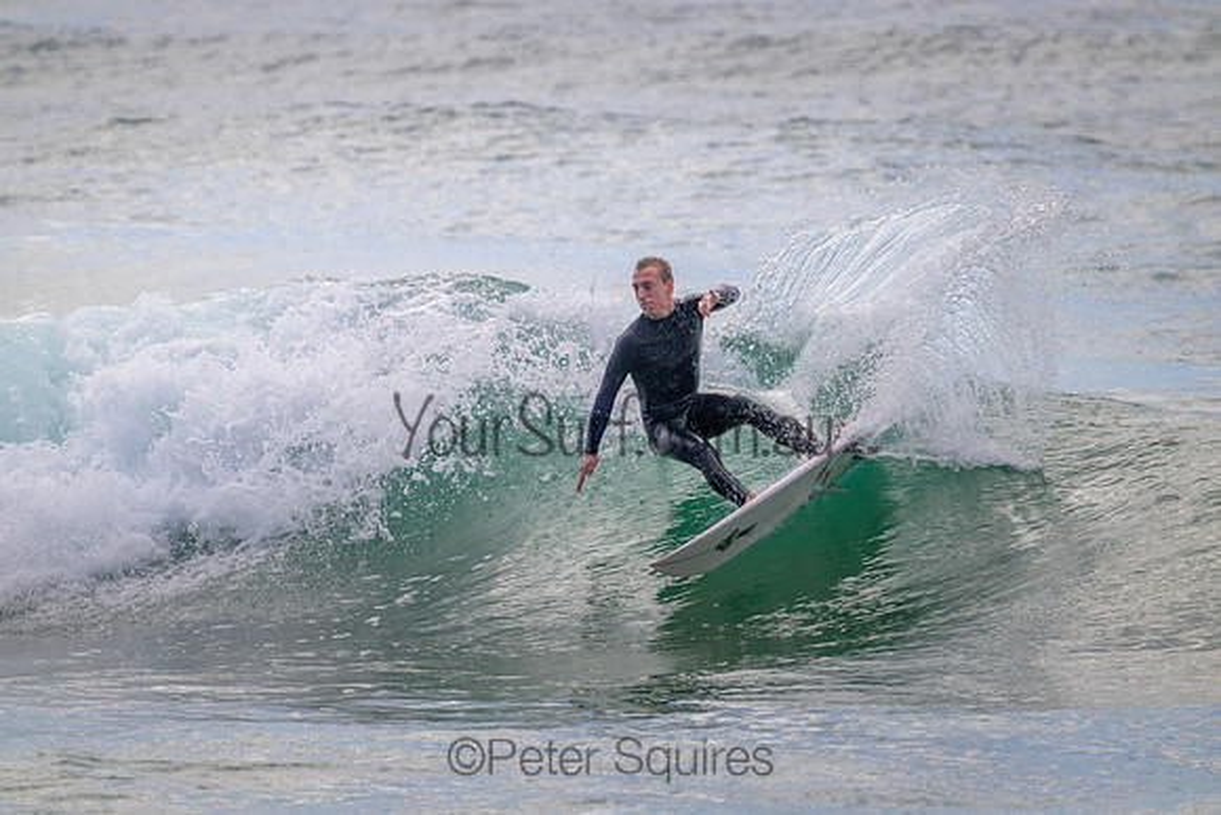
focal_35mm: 800
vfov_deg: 1.7
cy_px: 408
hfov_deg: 2.6
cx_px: 610
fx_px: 27138
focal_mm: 800
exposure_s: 1/2000
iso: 1100
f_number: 11
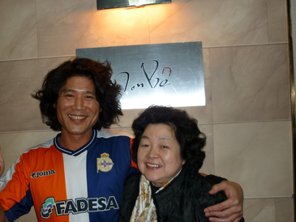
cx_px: 130
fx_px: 325
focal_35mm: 38
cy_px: 106
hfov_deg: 48.8
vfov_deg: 37.7
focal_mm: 5.5
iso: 100
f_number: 2.8
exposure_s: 1/30
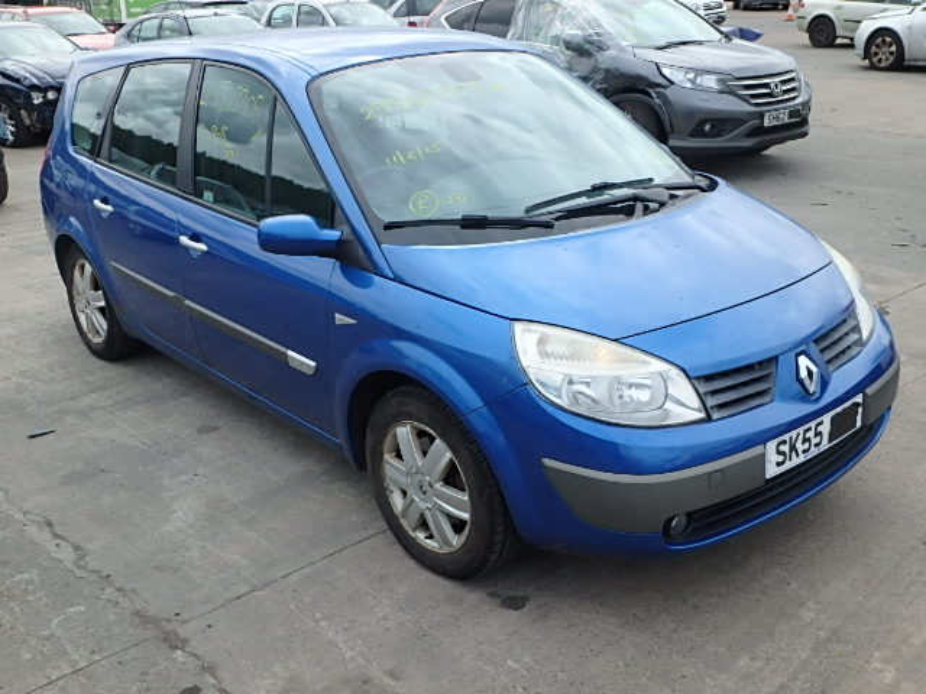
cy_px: 347
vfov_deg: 39.7
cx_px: 463
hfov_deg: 51.4
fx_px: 963
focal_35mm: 36
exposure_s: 1/250
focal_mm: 6.4
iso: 125
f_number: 5
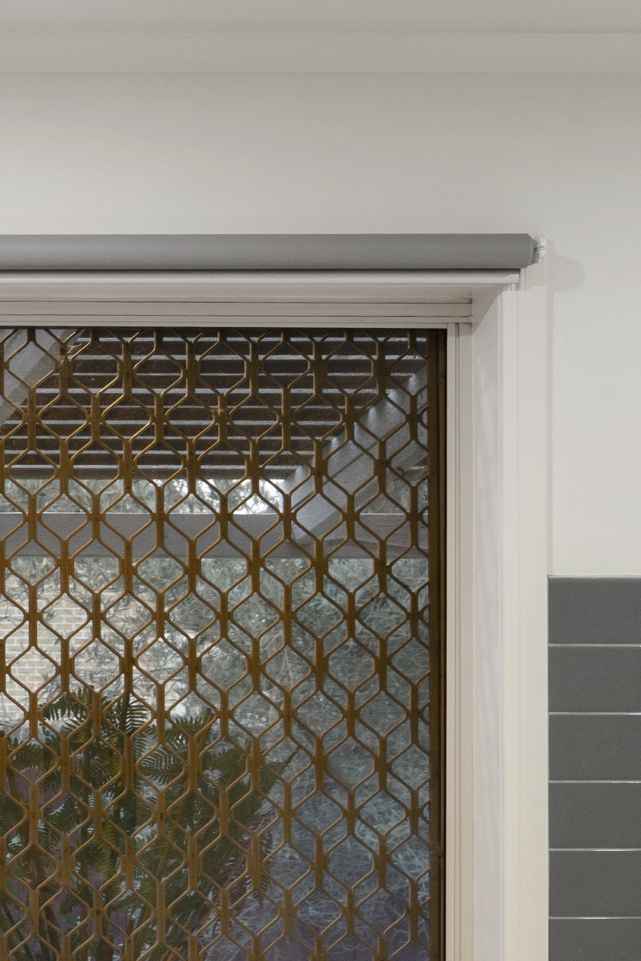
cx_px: -782
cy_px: 913
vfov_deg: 16.0
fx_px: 3365
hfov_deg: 9.8
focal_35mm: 126
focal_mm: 37
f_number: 8
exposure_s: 1/4
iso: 250
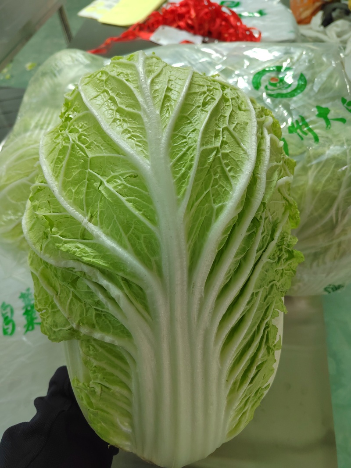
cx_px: 176
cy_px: 234
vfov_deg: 73.9
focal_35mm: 23
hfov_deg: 58.9
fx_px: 311
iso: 2022
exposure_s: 1/100
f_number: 1.9
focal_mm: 5.52
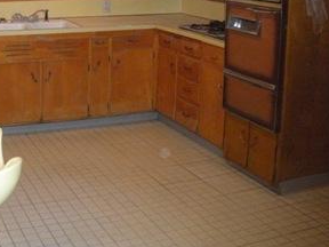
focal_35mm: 56
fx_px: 532
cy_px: 56
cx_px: 95
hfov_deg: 33.9
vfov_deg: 25.7
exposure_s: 1/60
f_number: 3.5
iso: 710
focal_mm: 6.3
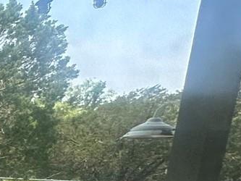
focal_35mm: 86
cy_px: 261
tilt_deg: -9.6
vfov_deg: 15.9
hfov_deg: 11.3
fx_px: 599
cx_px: -492
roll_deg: -0.8
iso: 40
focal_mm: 2.22
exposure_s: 1/875
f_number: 2.2
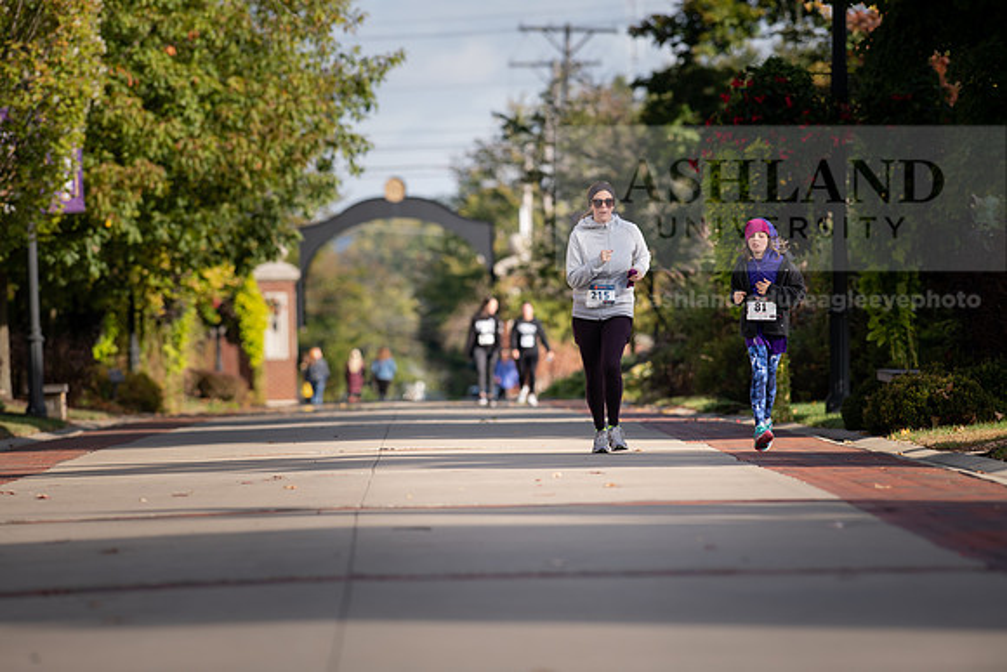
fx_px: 8393
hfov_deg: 6.9
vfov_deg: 4.6
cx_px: 504
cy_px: 336
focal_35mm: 300
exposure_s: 1/500
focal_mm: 300
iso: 250
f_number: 5
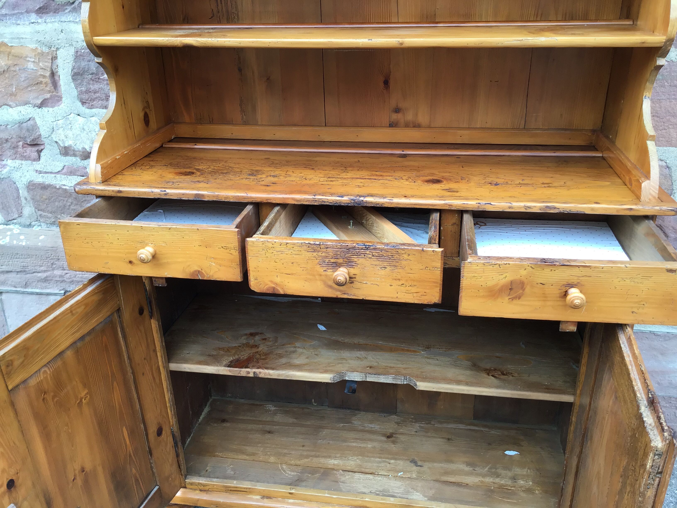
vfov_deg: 45.4
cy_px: 254
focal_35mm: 31
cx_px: 338
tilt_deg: -20.5
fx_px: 606
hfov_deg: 58.4
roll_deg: +0.0
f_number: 2.4
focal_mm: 3.3
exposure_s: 1/100
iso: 32
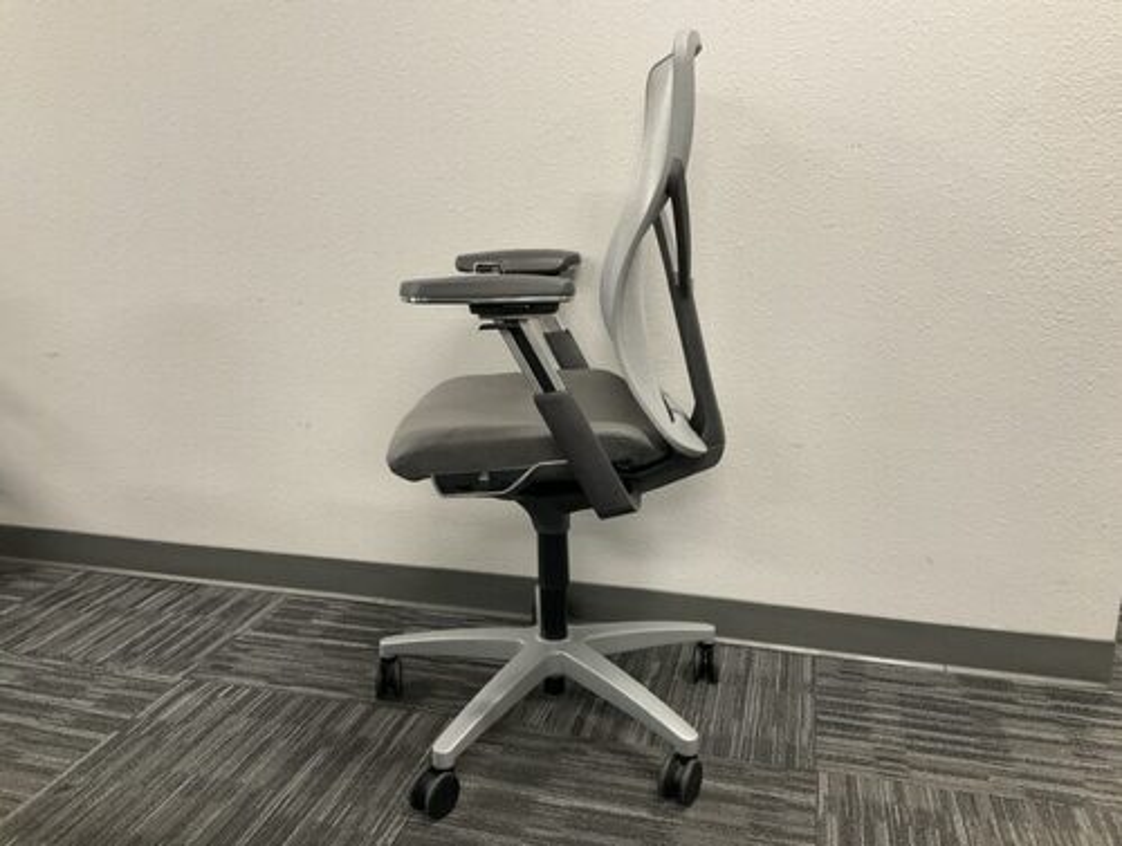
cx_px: 561
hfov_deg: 61.6
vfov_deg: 48.4
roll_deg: -0.2
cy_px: 423
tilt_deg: -13.9
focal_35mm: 29
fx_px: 942
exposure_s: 1/60
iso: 125
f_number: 1.8
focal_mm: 3
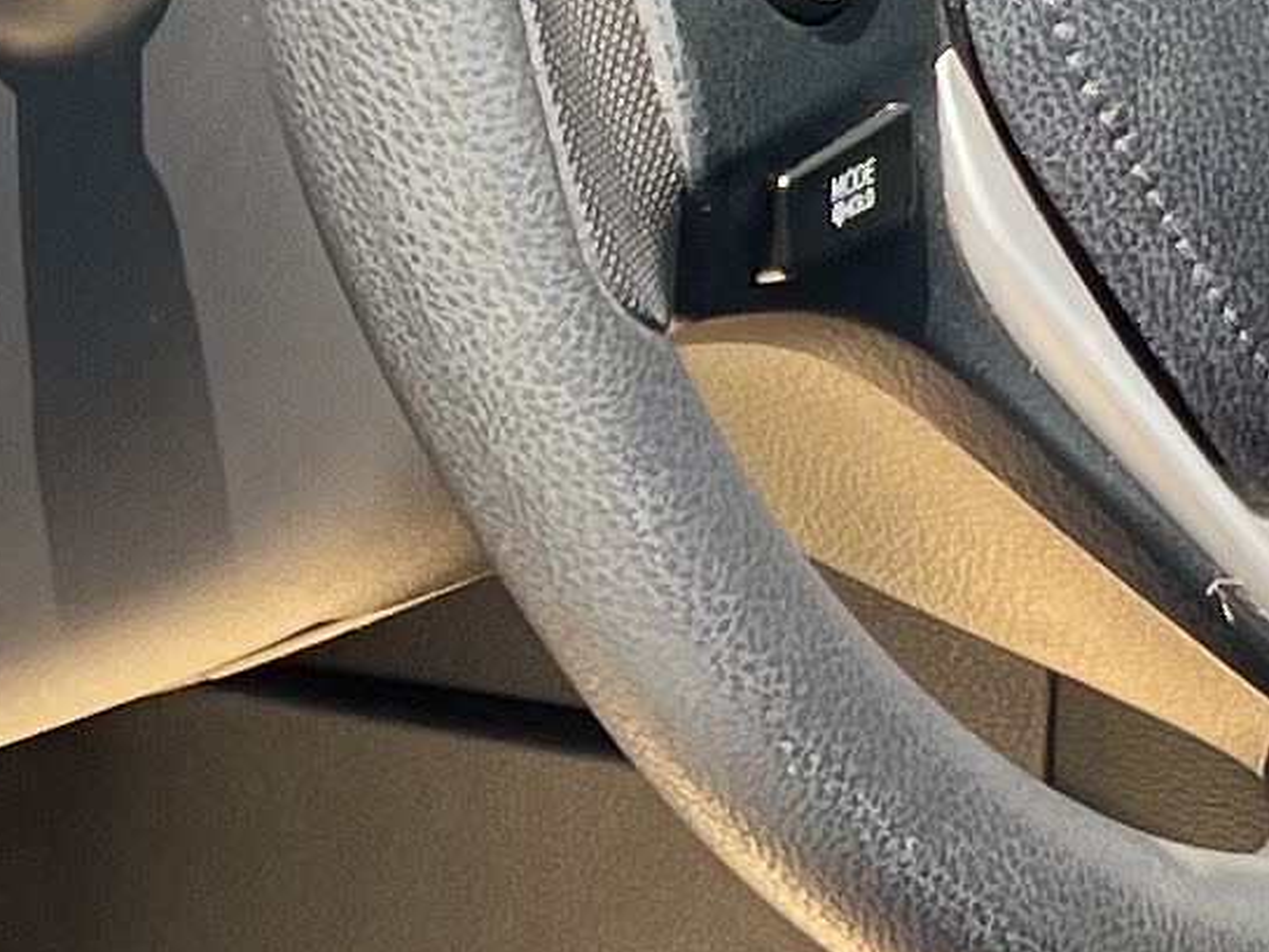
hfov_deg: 10.2
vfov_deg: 7.7
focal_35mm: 193
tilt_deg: -23.3
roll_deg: -5.9
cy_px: 323
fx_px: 7074
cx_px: 1197
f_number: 1.5
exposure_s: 1/547
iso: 50
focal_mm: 5.7
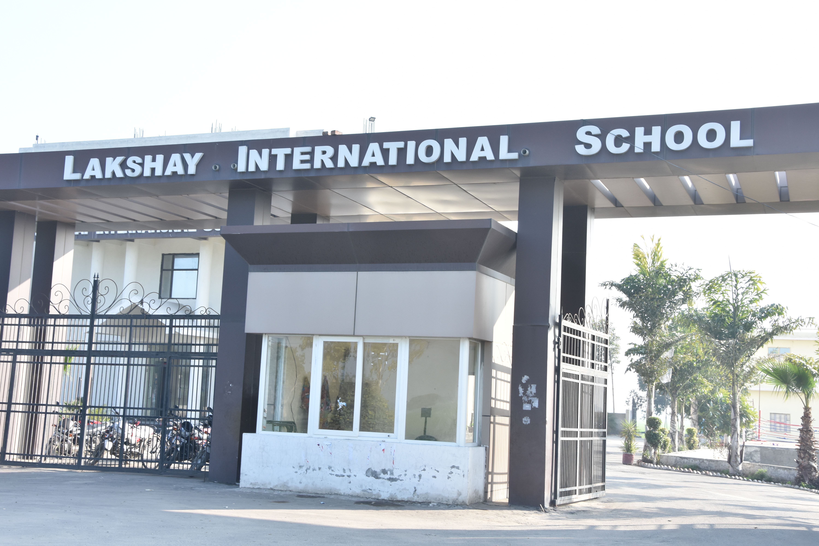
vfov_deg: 29.9
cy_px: 273
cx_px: 410
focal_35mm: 45
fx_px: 1024
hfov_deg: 43.6
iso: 400
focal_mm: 30
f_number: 10
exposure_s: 1/125
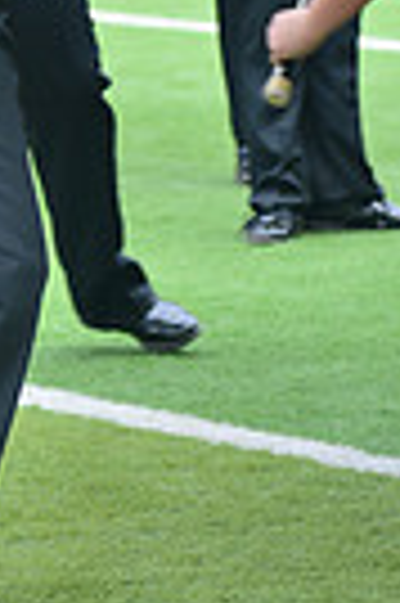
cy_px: -378
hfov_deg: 3.0
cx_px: -137
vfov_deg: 4.5
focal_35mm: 452
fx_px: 7552
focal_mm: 135
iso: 125
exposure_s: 1/160
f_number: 5.6
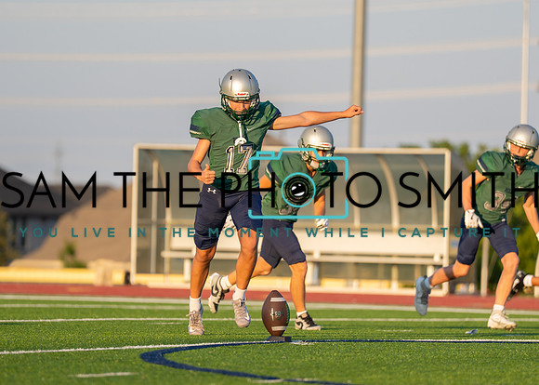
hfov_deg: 6.1
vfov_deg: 4.4
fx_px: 5048
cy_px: 199
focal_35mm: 330
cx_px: 276
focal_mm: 200
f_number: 2.8
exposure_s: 1/1250
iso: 160
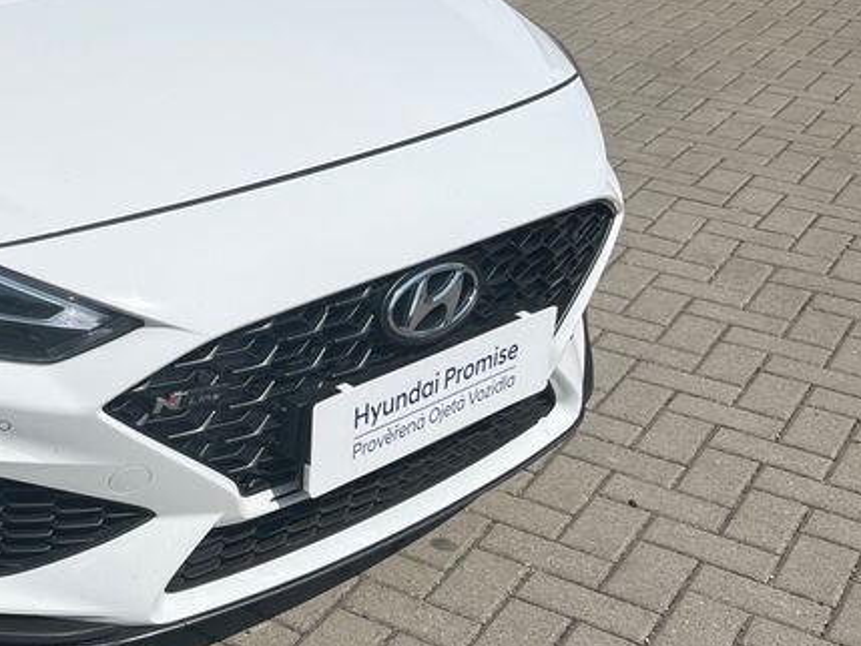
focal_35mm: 62
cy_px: 152
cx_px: -112
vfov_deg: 23.4
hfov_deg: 28.1
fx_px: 1543
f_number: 1.6
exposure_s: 1/9901
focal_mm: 5.1
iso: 50
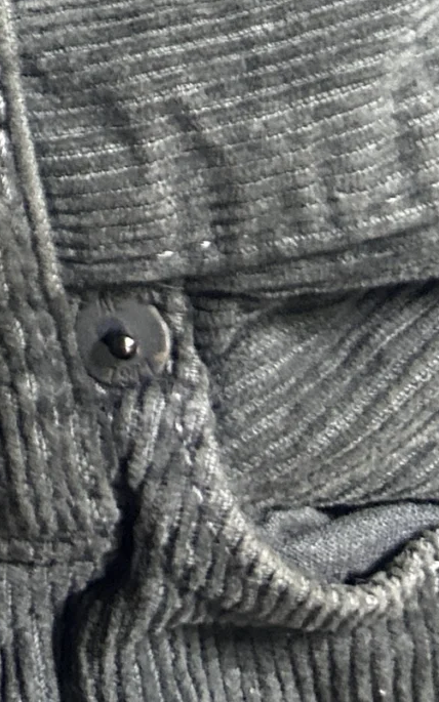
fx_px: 1972
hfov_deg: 11.3
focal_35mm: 103
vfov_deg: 16.9
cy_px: -536
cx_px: -485
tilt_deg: -52.1
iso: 400
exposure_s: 1/33
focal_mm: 5.7
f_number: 1.5
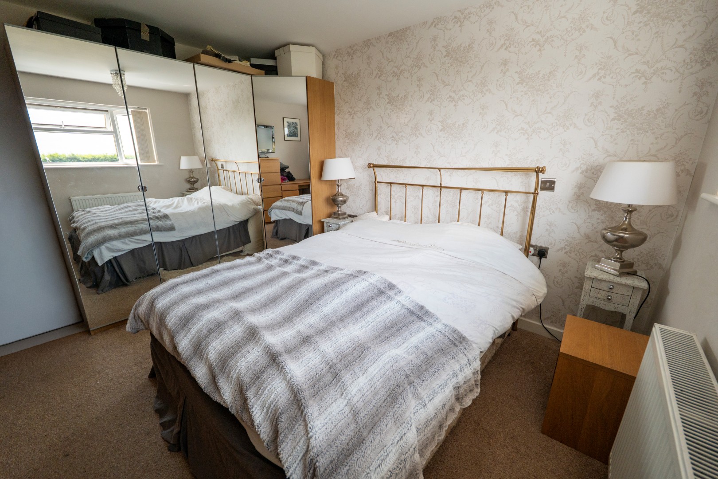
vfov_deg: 81.2
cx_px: 359
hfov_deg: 104.3
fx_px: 279
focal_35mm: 14
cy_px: 240
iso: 500
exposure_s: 1/640
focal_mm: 14
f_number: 4
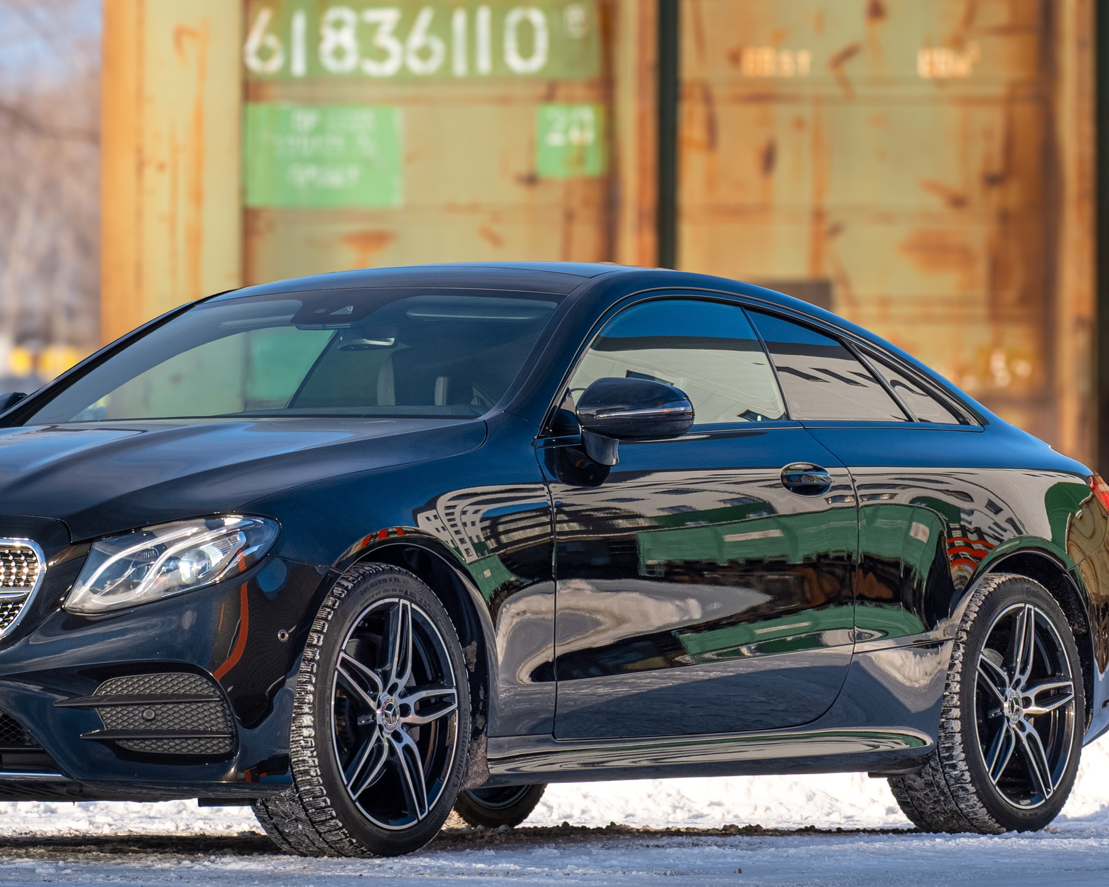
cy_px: 433
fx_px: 8108
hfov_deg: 7.8
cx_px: 363
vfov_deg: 6.3
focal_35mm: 247
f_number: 5.8
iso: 320
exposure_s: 1/500
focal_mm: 120.6
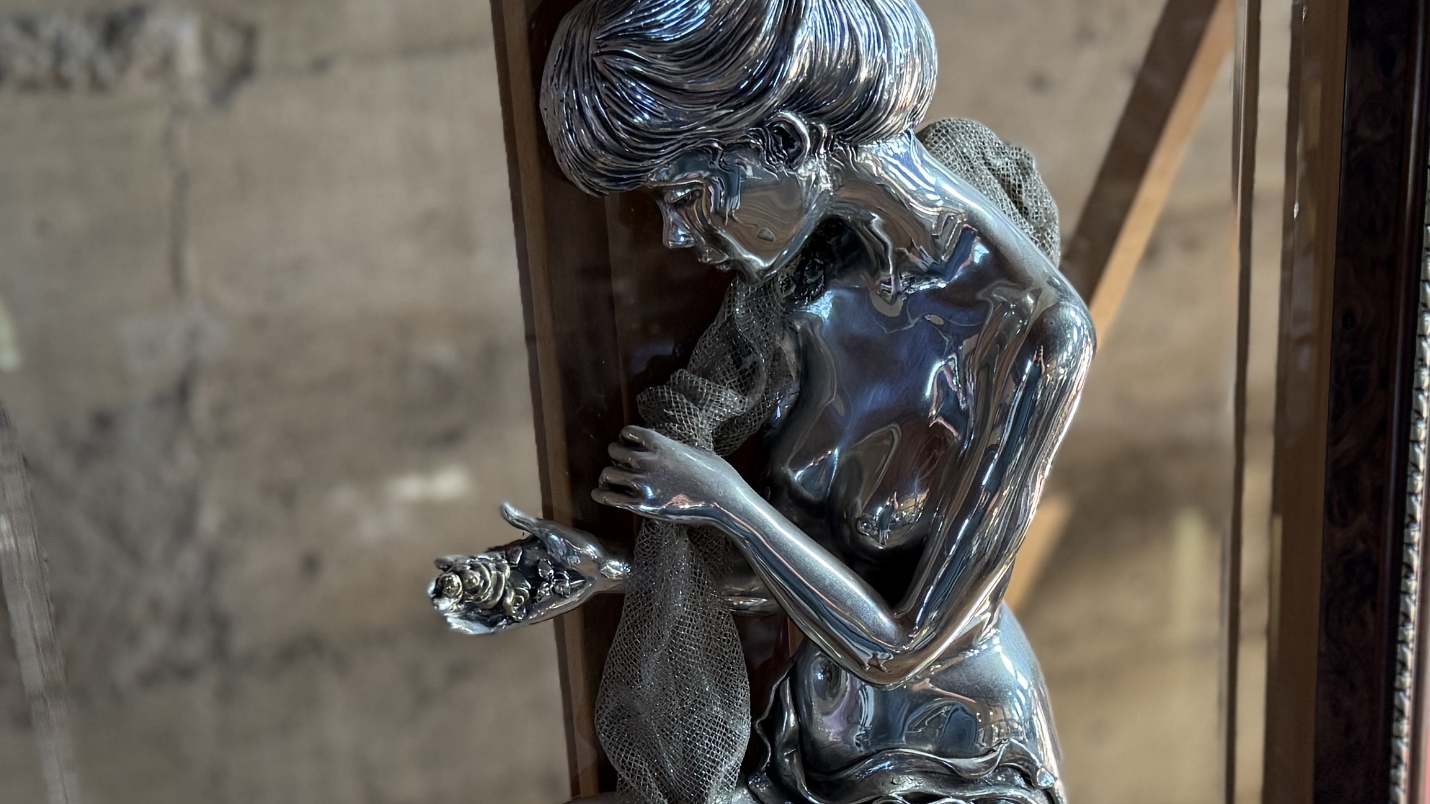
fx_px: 1024
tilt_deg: -39.1
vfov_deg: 42.8
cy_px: 339
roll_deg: -5.5
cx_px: 697
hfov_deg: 69.9
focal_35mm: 27
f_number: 1.78
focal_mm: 6.76
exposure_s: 1/137
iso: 200
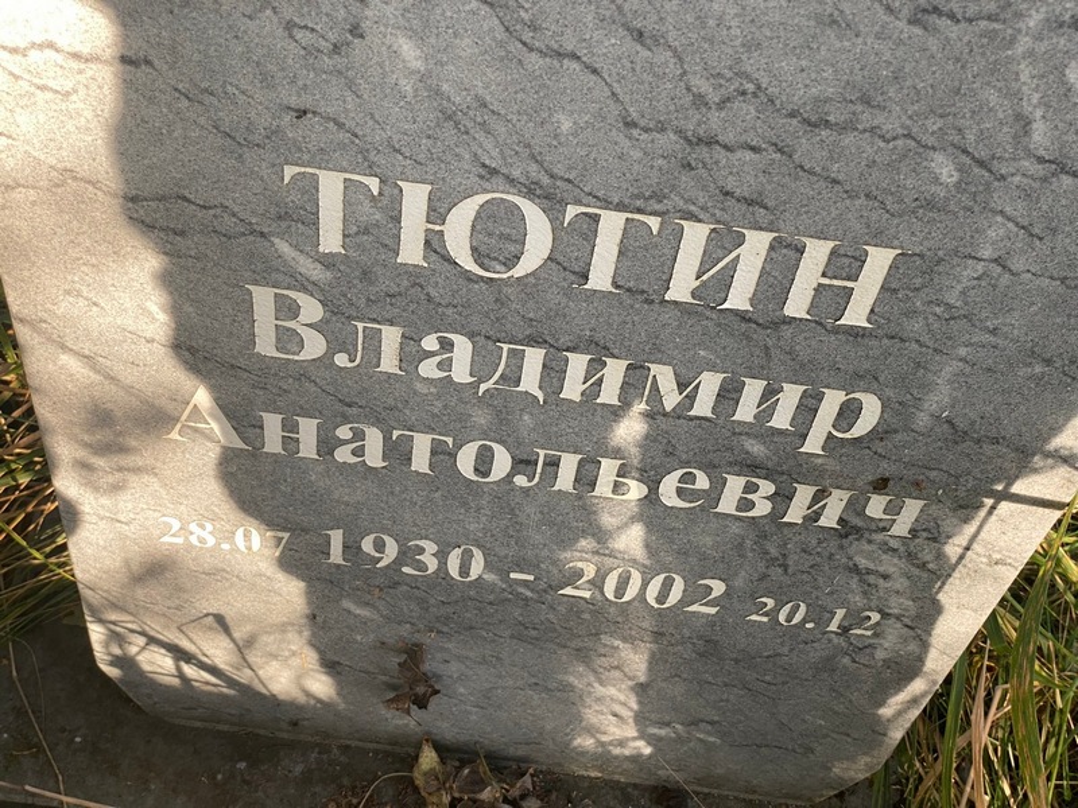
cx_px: 539
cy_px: 404
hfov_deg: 36.8
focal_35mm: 52
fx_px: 1619
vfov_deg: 28.0
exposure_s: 1/122
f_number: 2
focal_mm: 6
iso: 50
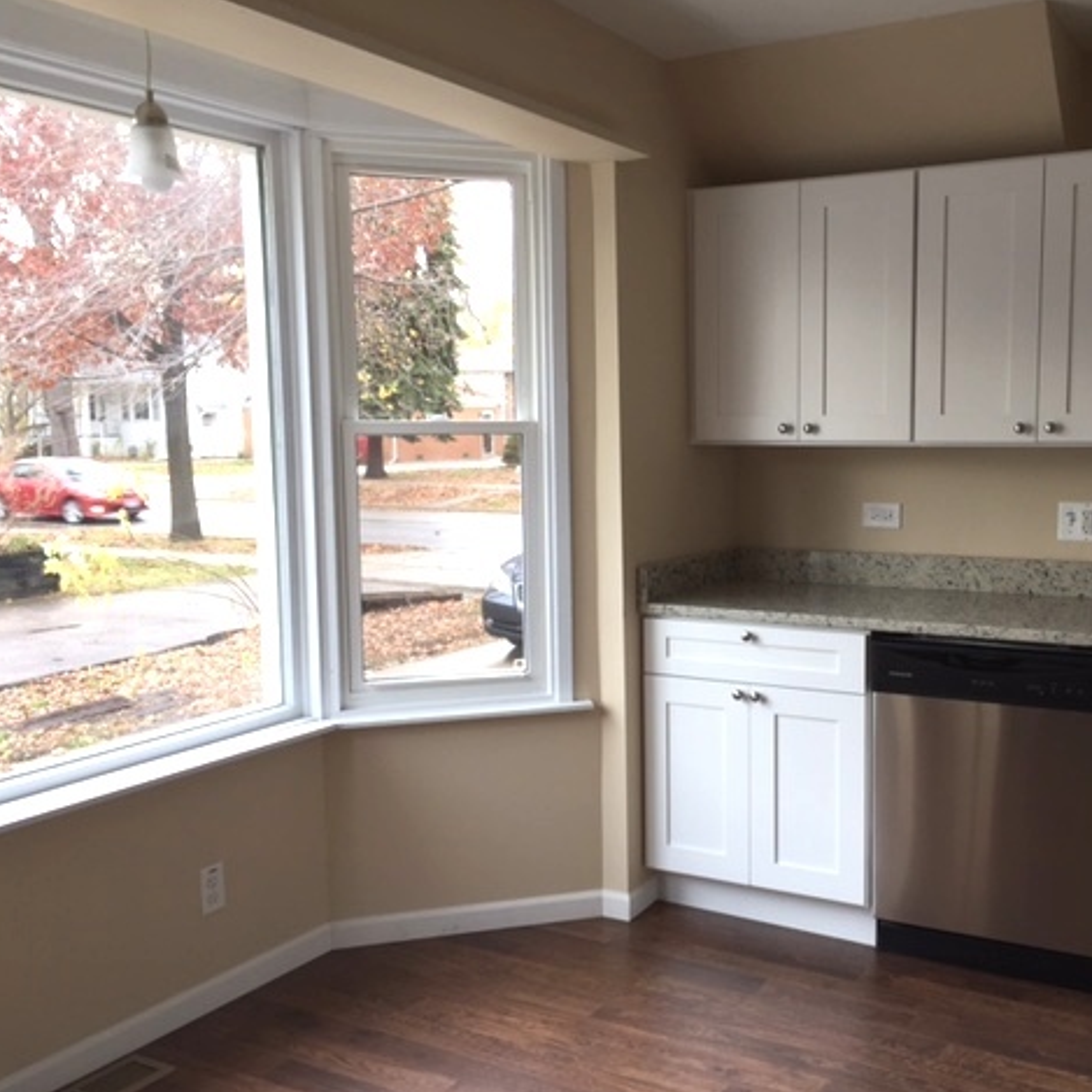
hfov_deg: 46.7
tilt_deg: -5.7
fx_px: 1249
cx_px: 703
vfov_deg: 47.2
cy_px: 549
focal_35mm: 35
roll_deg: -0.2
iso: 32
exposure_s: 1/40
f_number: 2.2
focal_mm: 4.15
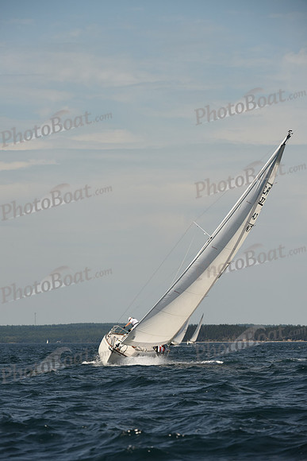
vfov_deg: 8.2
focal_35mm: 250
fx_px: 3196
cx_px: 154
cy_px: 230
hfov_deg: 5.5
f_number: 7.1
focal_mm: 250
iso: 250
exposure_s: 1/1000
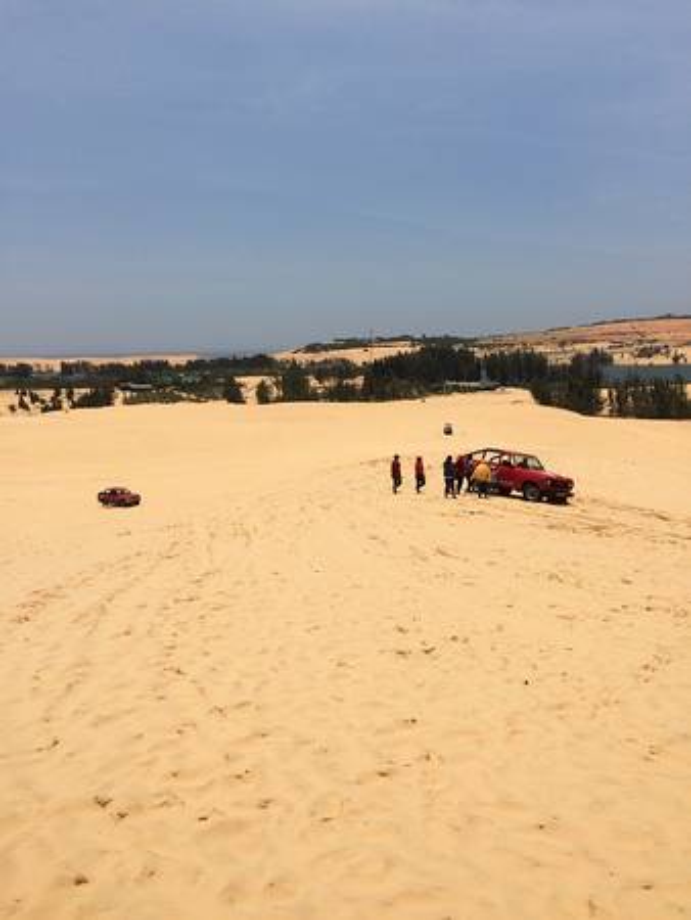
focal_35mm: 29
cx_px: 346
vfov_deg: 61.6
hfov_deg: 48.3
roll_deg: +1.4
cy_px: 460
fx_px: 771
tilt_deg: -8.4
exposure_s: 1/5128
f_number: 2.2
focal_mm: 4.15
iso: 32
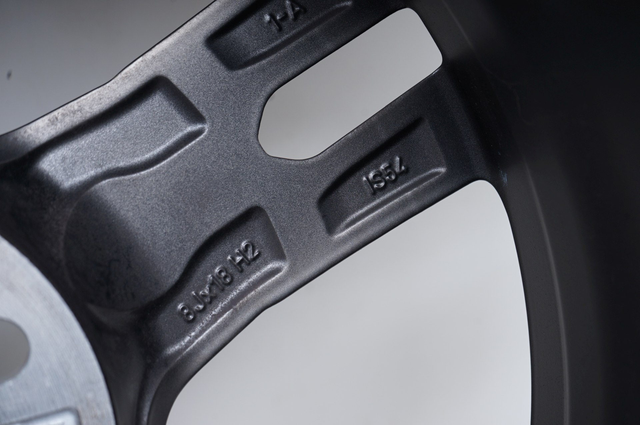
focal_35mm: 64
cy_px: 212
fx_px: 1137
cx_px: 320
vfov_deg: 21.2
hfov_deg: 31.4
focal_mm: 64
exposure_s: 1/125
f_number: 7.1
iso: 250
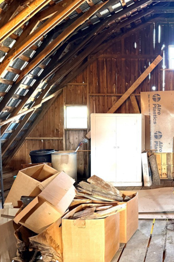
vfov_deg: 55.8
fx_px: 247
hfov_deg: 35.0
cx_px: 176
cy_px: 132
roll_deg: +0.5
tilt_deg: +0.5
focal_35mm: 34
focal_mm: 6.76
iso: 640
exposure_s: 1/40
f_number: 1.78
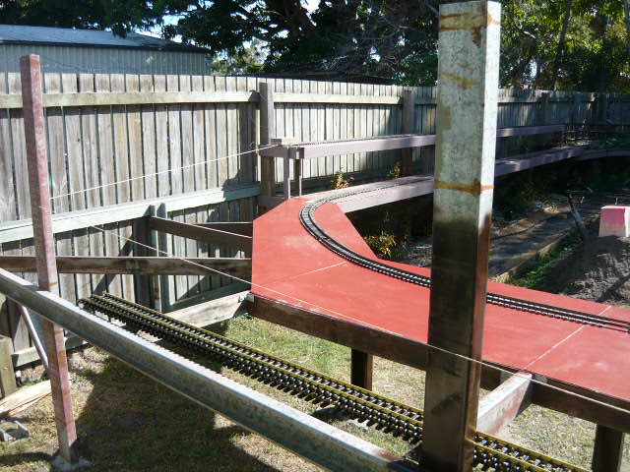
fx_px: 601
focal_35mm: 33
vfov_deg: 42.9
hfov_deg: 55.4
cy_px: 236
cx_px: 315
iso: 100
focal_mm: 5.5
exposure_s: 1/500
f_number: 2.8
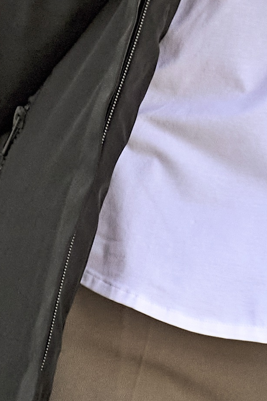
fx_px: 17136
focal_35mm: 1541
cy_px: -273
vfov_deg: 1.3
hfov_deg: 0.9
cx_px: 846
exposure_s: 1/1250
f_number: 2.8
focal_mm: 170
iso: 800
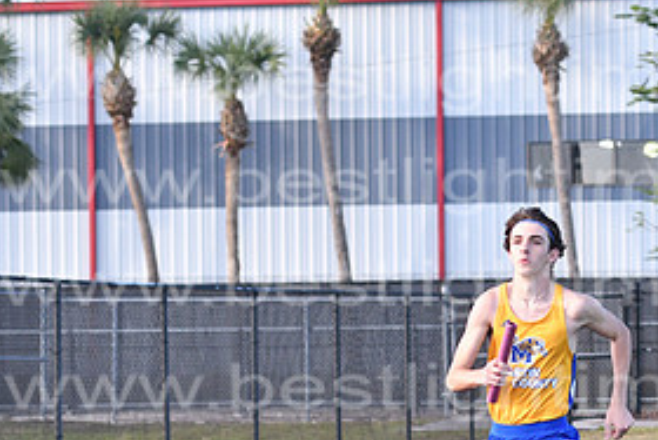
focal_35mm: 233
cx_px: 540
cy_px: 444
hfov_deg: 8.8
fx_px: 4261
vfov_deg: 5.9
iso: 1000
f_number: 4
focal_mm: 75
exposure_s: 1/2000
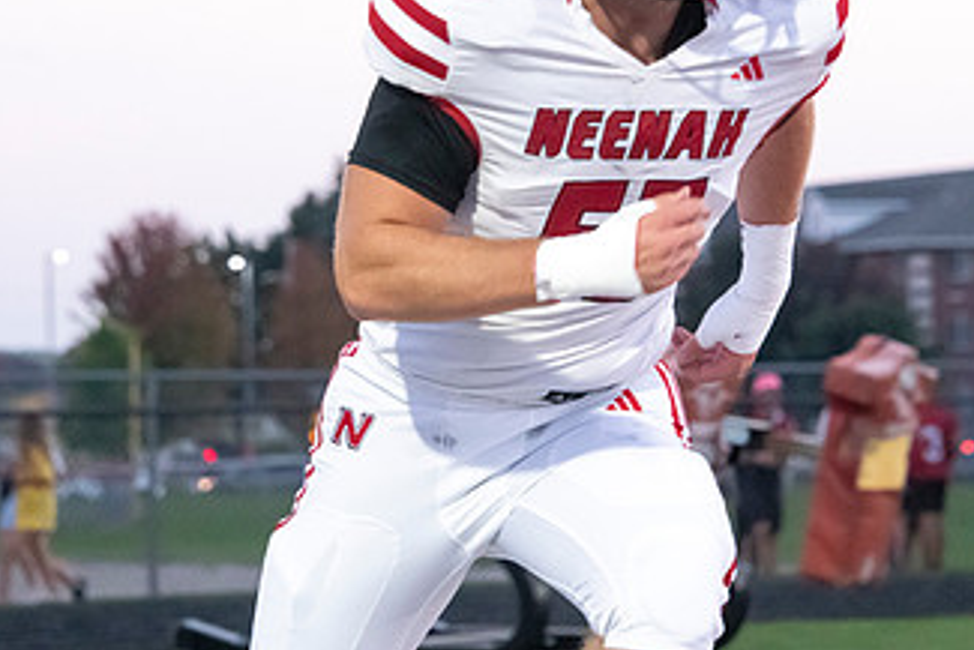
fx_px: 7010
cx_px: 494
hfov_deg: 7.9
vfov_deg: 5.3
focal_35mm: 259
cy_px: 178
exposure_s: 1/400
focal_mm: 145
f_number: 7.1
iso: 10000
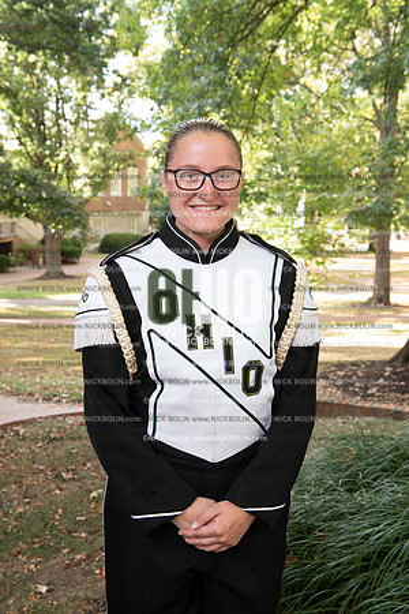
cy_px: 307
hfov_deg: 27.0
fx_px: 852
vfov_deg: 39.6
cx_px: 204
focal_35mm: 50
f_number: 8
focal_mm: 50
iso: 800
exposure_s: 1/100
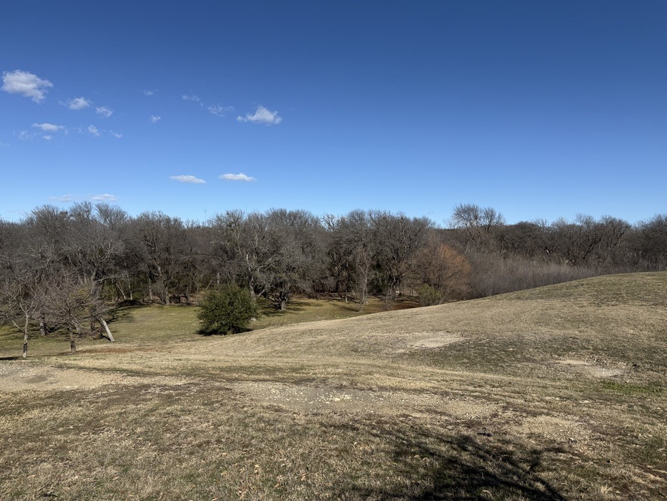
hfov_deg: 71.6
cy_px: 250
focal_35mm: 24
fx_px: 462
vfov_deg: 56.8
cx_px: 334
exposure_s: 1/6711
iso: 80
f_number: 1.78
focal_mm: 6.76
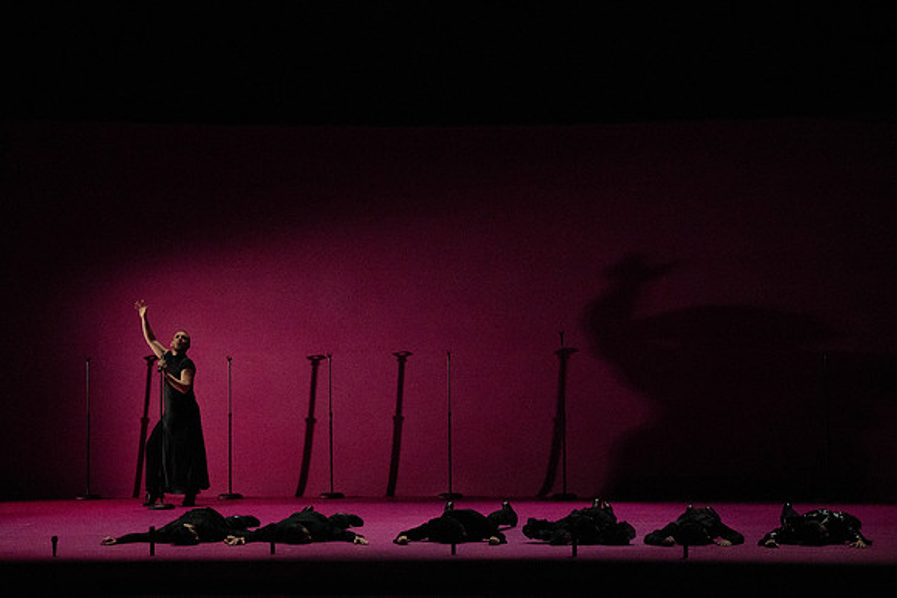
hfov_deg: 12.5
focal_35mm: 164
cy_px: 299
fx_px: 4087
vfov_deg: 8.4
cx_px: 448
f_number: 10
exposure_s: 1/400
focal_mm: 164
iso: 25600
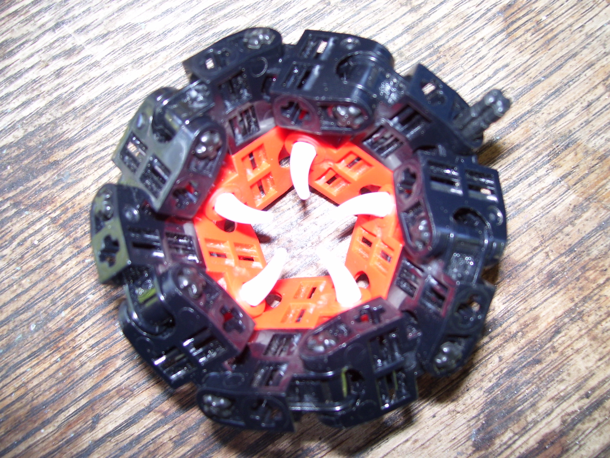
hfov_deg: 51.4
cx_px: 305
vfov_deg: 39.7
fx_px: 634
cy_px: 229
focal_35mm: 36
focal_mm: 6
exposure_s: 1/60
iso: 80
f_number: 2.7
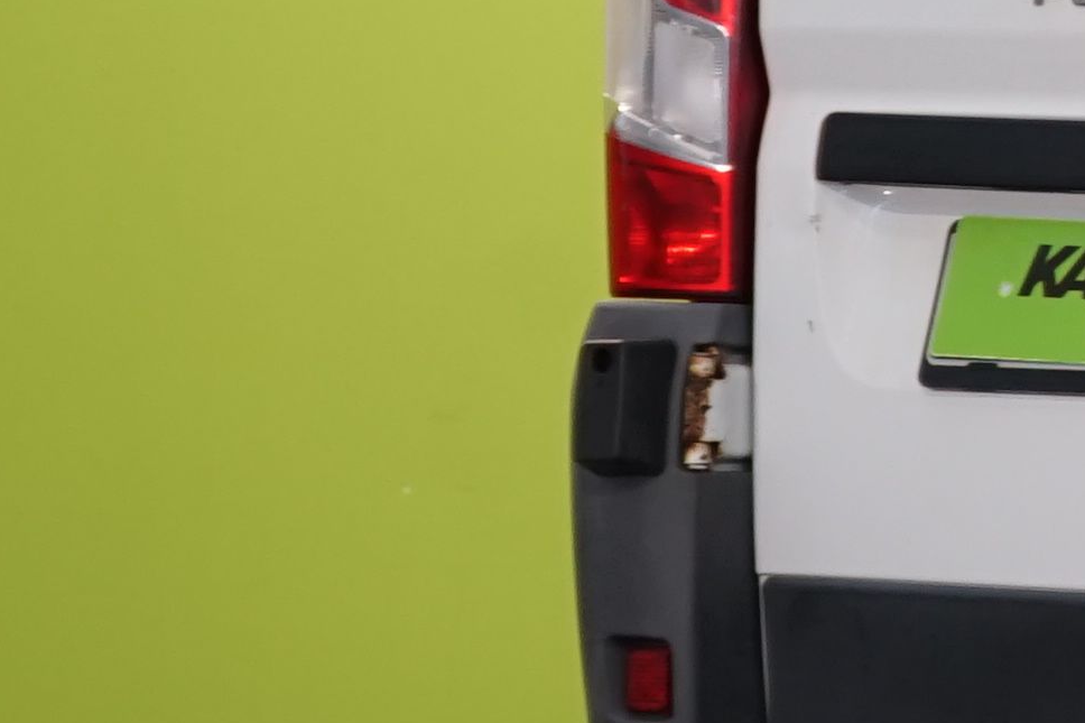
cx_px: 2776
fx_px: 11209
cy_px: -257
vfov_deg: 3.7
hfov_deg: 5.3
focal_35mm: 372
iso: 500
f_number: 5.6
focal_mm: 60
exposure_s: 1/40
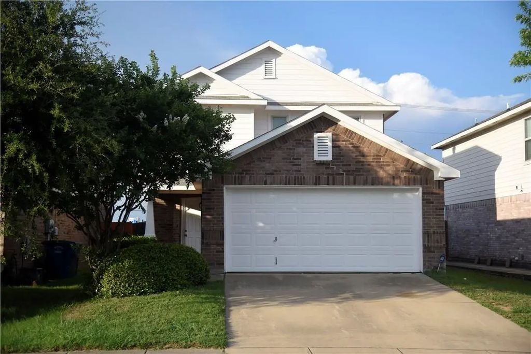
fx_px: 738
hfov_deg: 39.6
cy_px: 177
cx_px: 266
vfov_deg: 27.0
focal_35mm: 50
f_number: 4
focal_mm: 50
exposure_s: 1/250
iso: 64
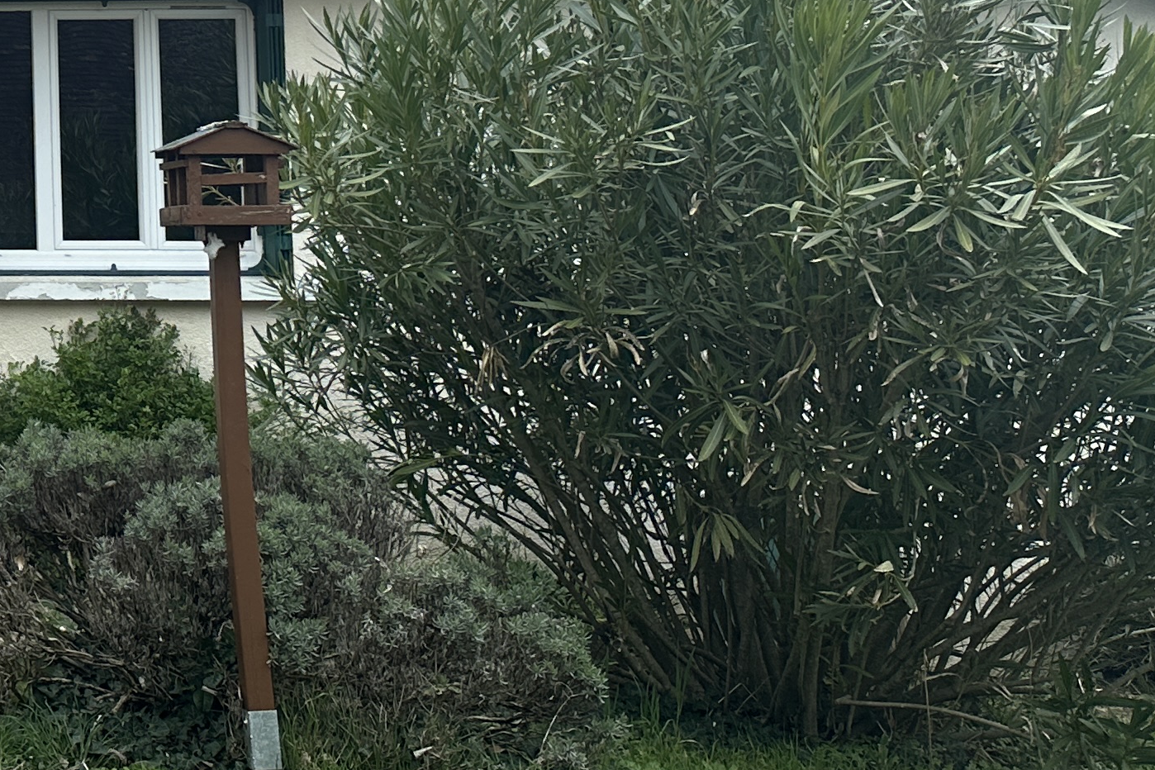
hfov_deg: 24.1
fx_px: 2310
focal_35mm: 72
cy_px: 44
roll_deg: -0.5
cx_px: -400
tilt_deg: +7.5
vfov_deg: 18.5
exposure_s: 1/1289
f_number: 1.78
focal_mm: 6.86
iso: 80
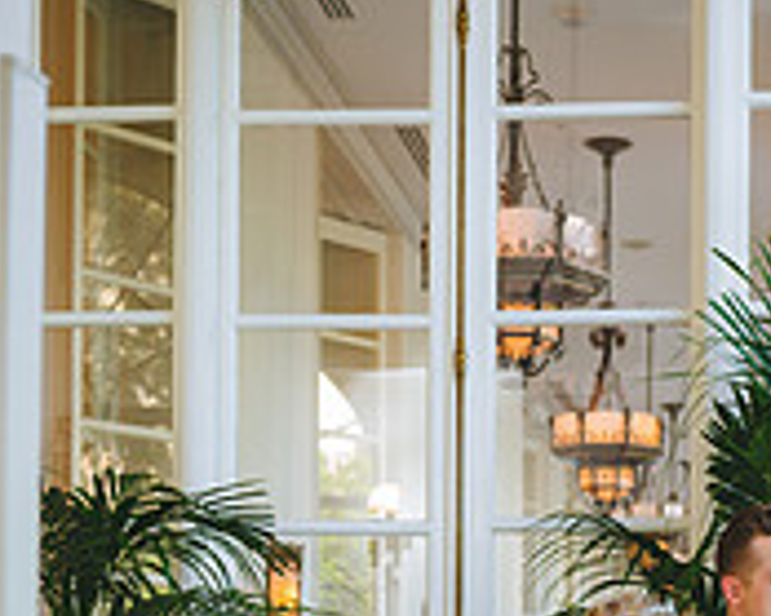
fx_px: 2098
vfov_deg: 16.2
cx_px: 623
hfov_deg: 20.6
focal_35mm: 92
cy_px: 696
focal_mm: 38
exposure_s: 1/200
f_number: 2.8
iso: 400
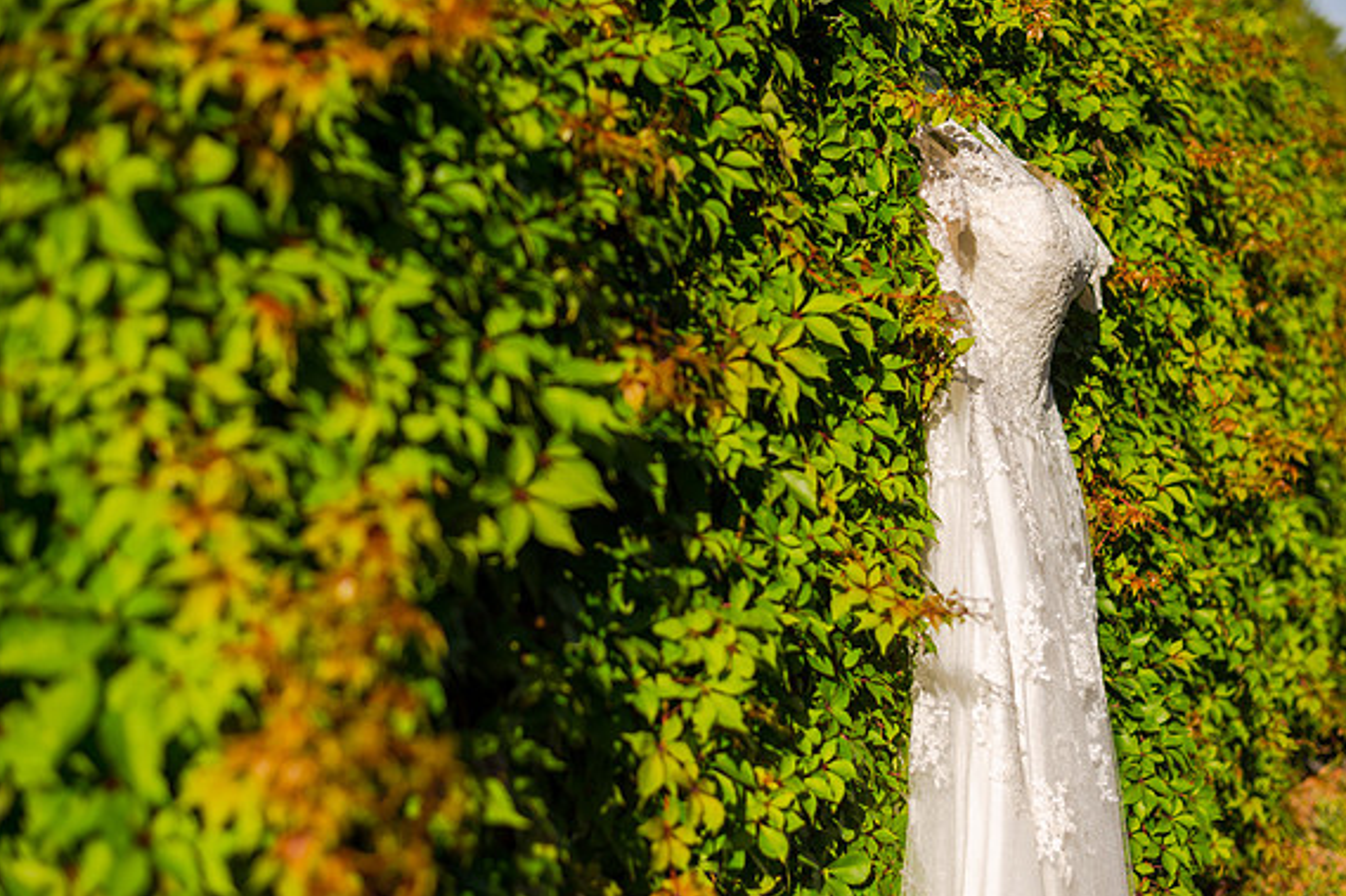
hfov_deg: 38.9
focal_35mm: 51
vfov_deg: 26.5
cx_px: 672
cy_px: 446
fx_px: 1906
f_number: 2.8
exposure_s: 1/3200
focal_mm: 50
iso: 50
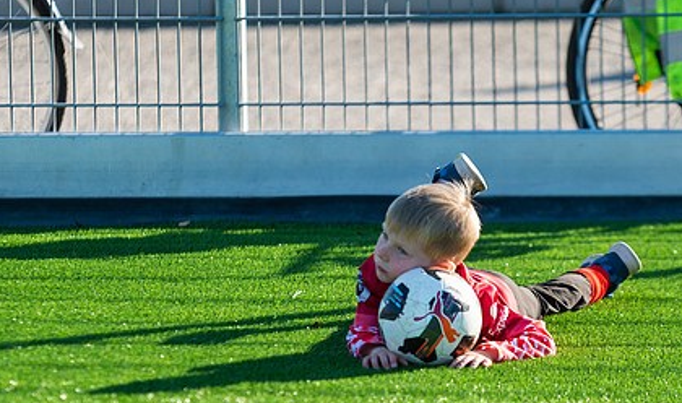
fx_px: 6699
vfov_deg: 3.4
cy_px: 303
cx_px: 433
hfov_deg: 5.8
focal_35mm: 366
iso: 220
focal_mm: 200
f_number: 3.2
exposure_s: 1/1250
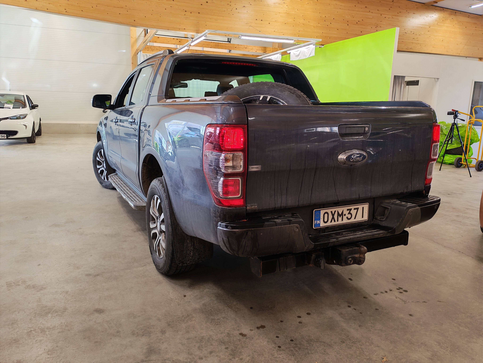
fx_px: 377
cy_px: 182
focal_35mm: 27
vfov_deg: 51.4
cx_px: 242
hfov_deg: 65.3
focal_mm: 6.12
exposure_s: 1/100
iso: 640
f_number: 1.9
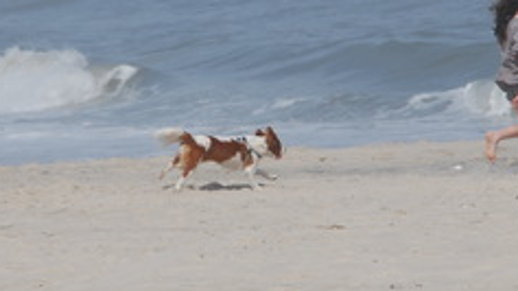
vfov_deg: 1.1
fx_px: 15306
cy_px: 110
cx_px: 284
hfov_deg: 1.9
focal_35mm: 1115
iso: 100
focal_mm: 300
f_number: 10
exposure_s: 1/320
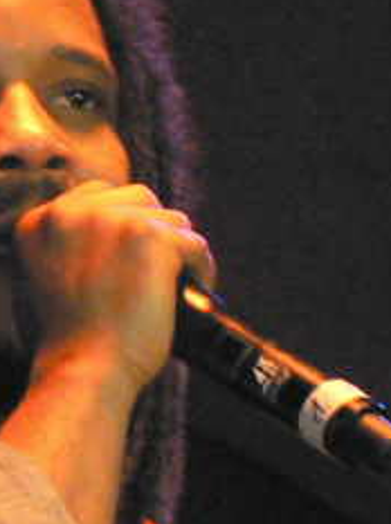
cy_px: 394
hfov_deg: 3.1
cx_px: -4
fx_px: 7324
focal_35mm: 485
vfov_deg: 4.1
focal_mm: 32.3
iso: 400
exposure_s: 1/60
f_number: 3.3
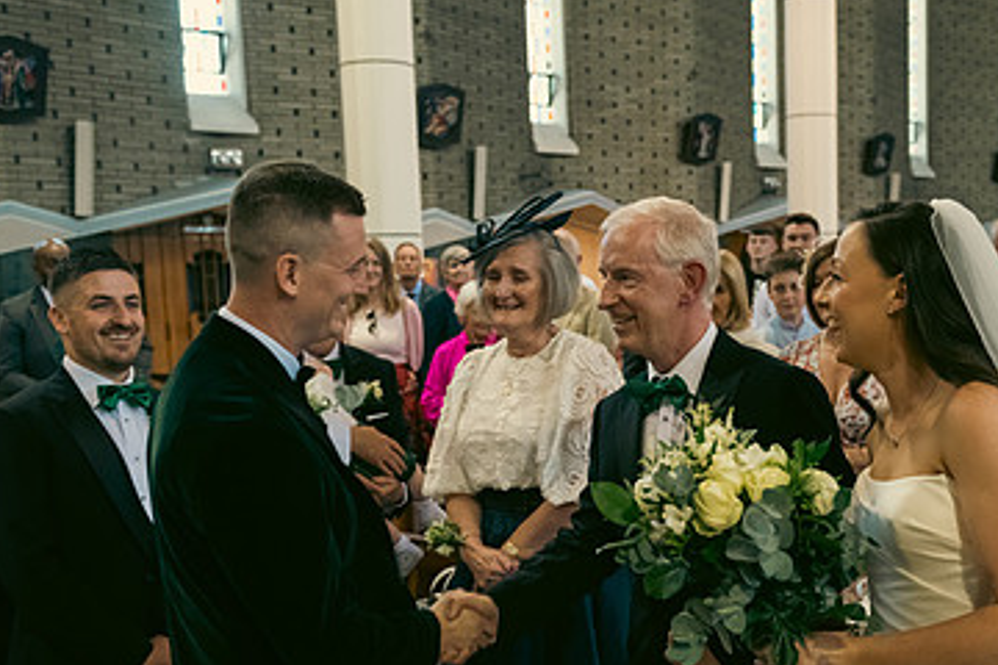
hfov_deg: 39.2
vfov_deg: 26.8
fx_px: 1386
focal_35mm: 50
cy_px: 456
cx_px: 657
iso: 1000
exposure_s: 1/160
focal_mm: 31
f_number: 3.5
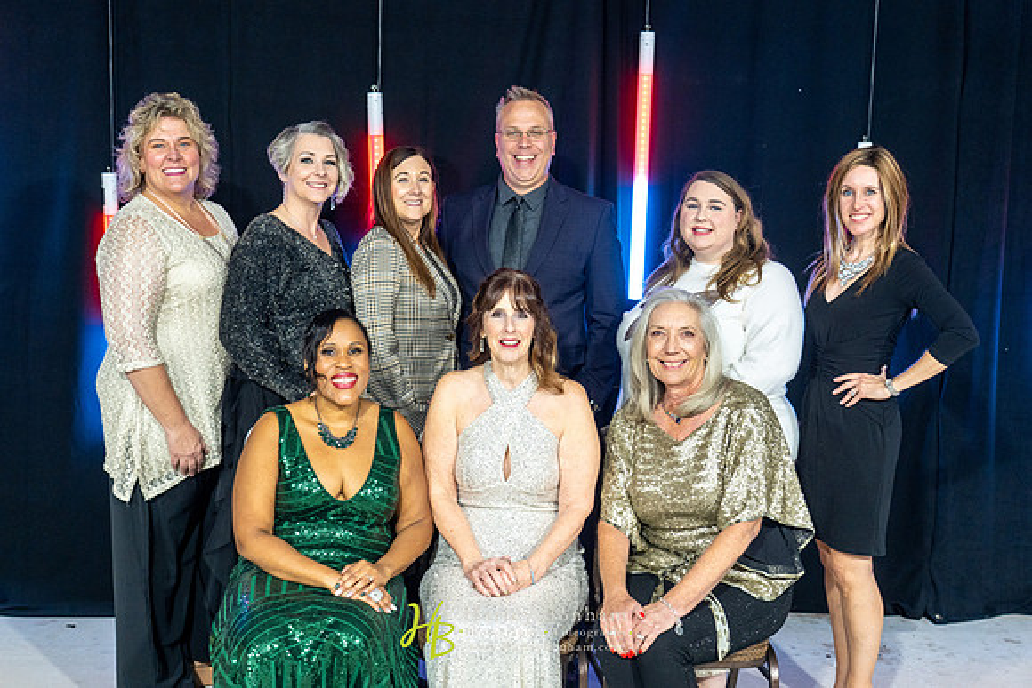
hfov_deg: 44.5
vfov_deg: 30.5
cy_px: 344
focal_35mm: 44
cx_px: 516
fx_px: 1262
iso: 1600
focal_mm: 44
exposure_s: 1/80
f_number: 4
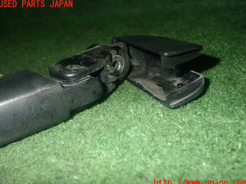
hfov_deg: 50.1
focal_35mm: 37
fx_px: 263
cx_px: 123
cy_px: 94
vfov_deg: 38.7
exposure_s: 1/40
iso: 320
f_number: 7.1
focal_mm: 6.37
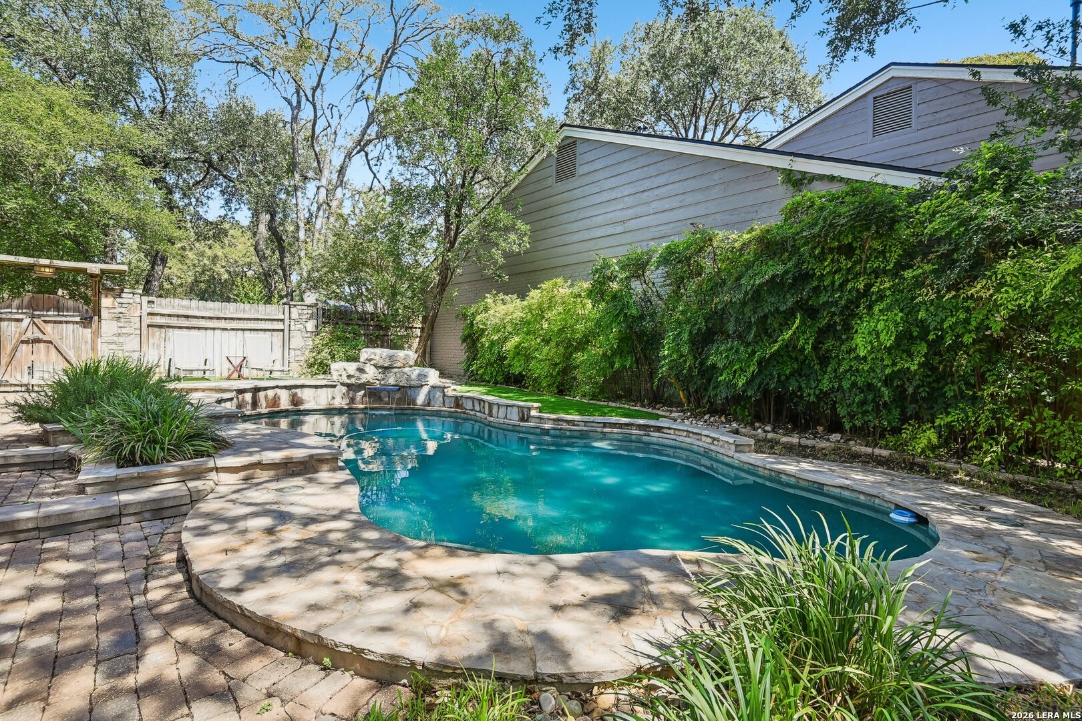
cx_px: 541
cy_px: 360
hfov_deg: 96.7
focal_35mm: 16
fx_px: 481
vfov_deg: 73.7
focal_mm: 16
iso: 400
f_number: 8
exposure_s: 1/50
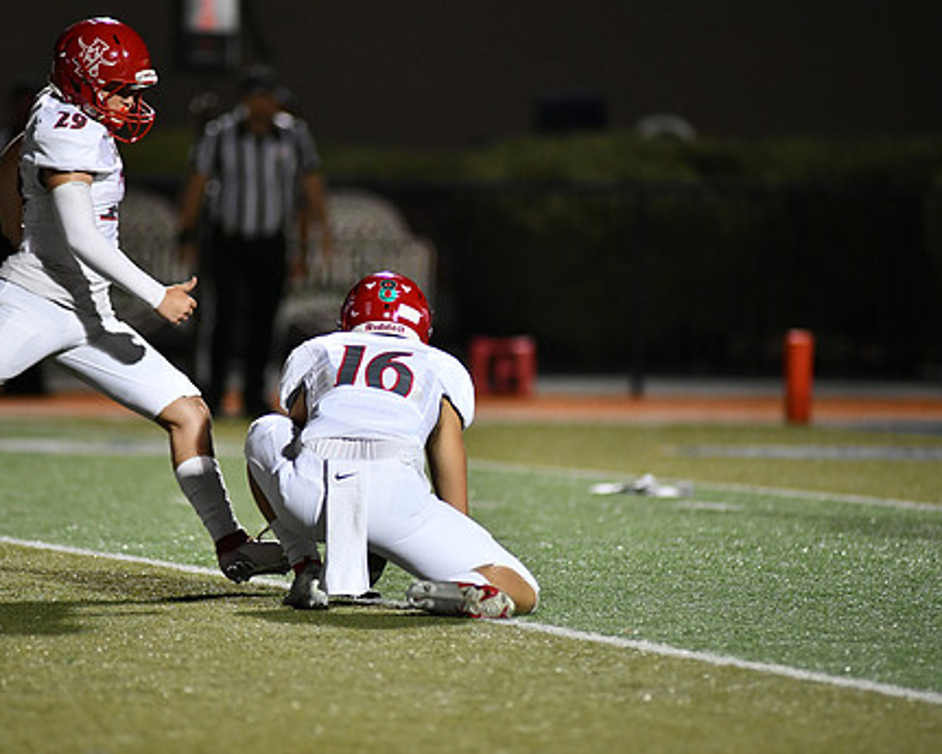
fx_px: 10569
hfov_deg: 5.1
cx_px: 380
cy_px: 364
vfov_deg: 4.1
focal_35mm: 379
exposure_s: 1/1000
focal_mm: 300
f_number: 2.8
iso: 2800
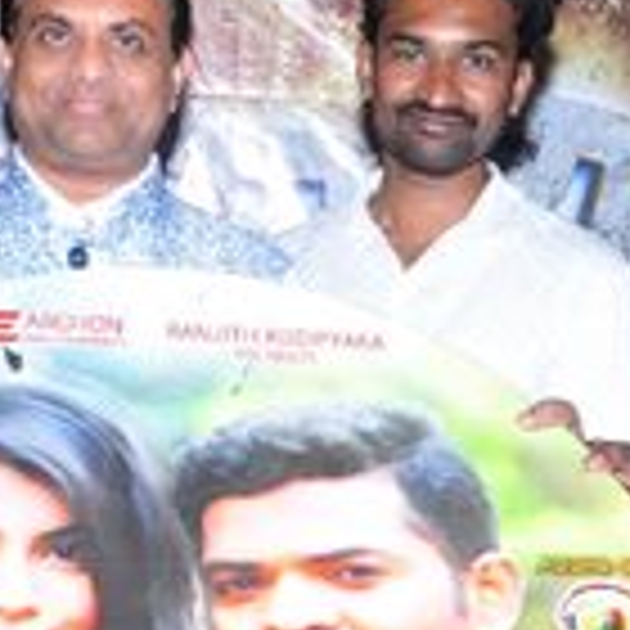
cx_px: 266
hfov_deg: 15.2
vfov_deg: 15.1
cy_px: 470
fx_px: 2364
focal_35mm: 115
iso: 320
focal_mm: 21
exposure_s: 1/125
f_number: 7.1
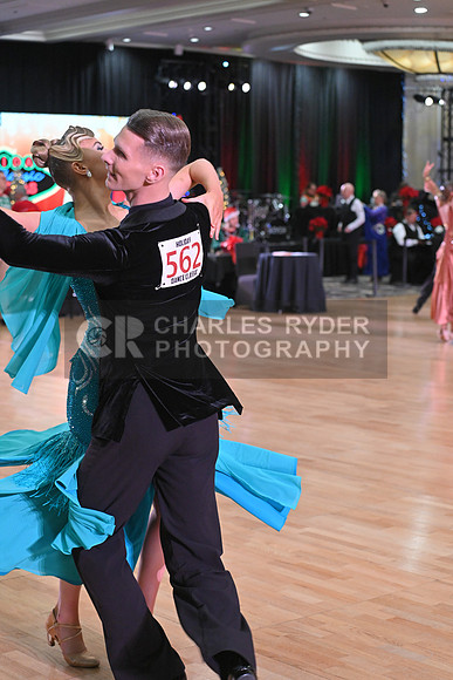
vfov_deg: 28.8
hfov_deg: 19.5
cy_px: 340
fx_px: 1320
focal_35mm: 70
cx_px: 226
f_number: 5
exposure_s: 1/400
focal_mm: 70
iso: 3200
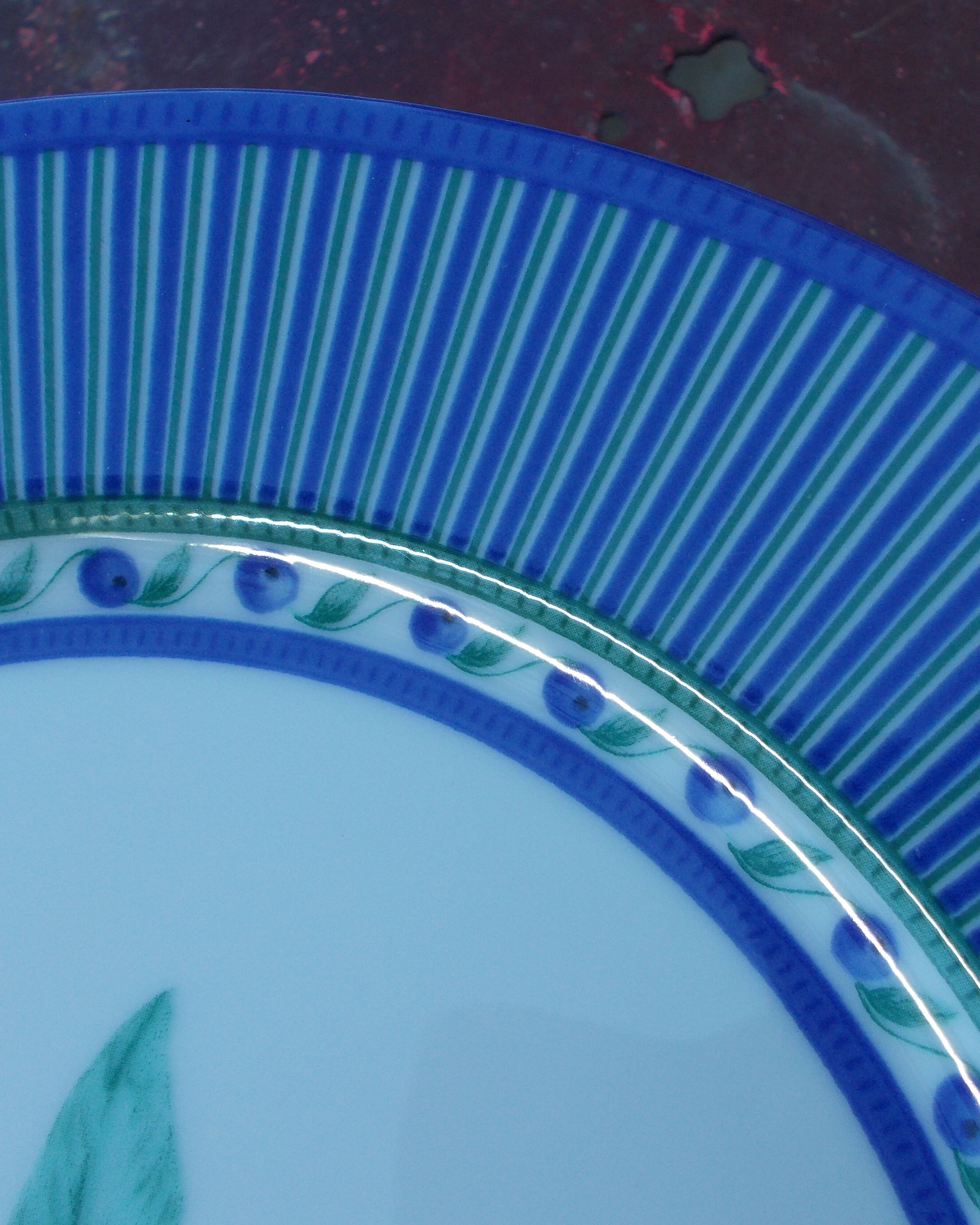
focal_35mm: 40
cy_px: 625
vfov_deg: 45.8
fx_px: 1450
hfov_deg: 37.3
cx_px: 538
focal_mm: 5.3
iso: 80
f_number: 3.4
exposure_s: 1/160
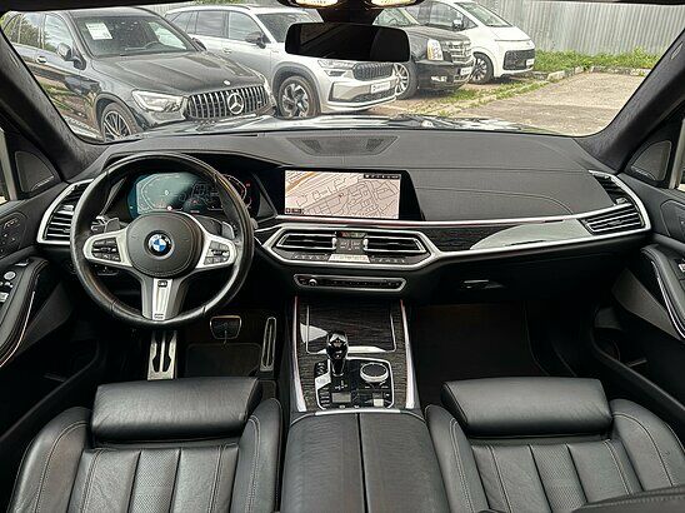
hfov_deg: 71.6
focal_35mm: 24
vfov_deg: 56.7
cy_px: 256
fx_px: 475
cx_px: 342
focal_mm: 6.76
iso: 320
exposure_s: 1/51
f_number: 1.78
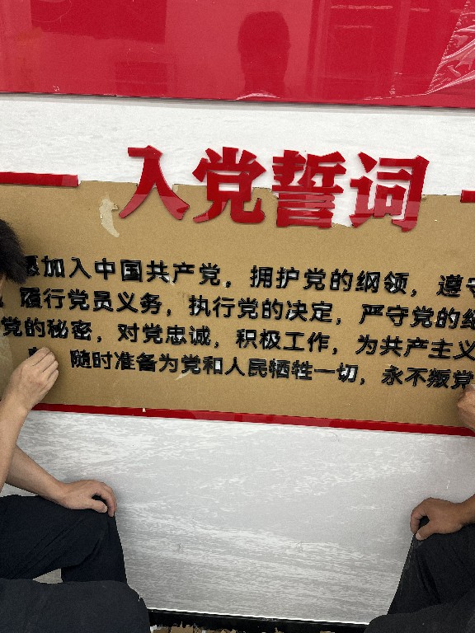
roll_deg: -1.1
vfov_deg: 67.3
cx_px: 238
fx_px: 476
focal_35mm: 26
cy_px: 316
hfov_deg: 53.1
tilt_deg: -23.6
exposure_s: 1/121
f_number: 1.6
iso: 100
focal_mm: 5.1
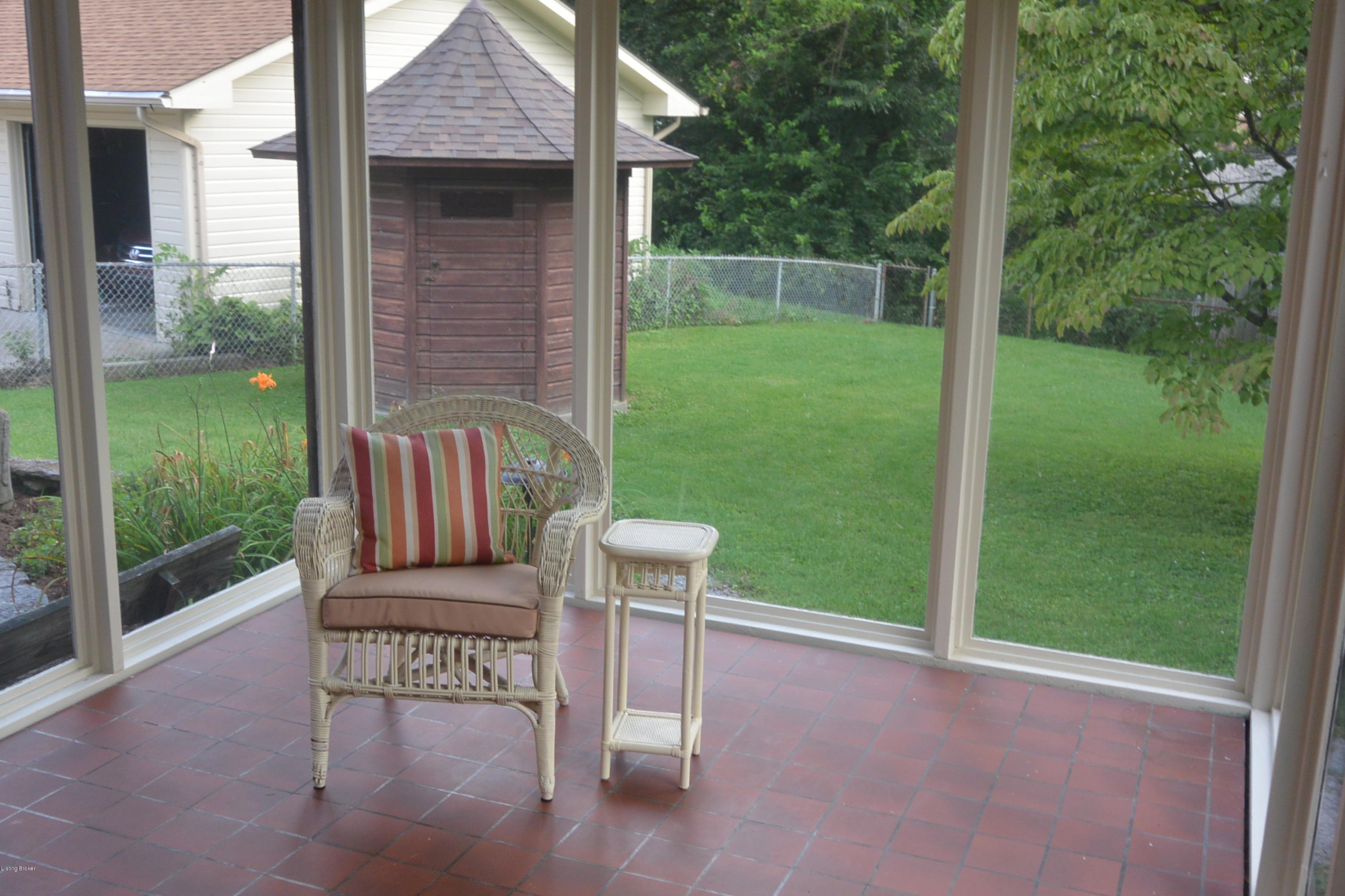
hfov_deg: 50.7
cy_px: 437
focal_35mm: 38
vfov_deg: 35.0
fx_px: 1420
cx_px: 670
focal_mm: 14
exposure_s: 1/160
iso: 200
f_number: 4
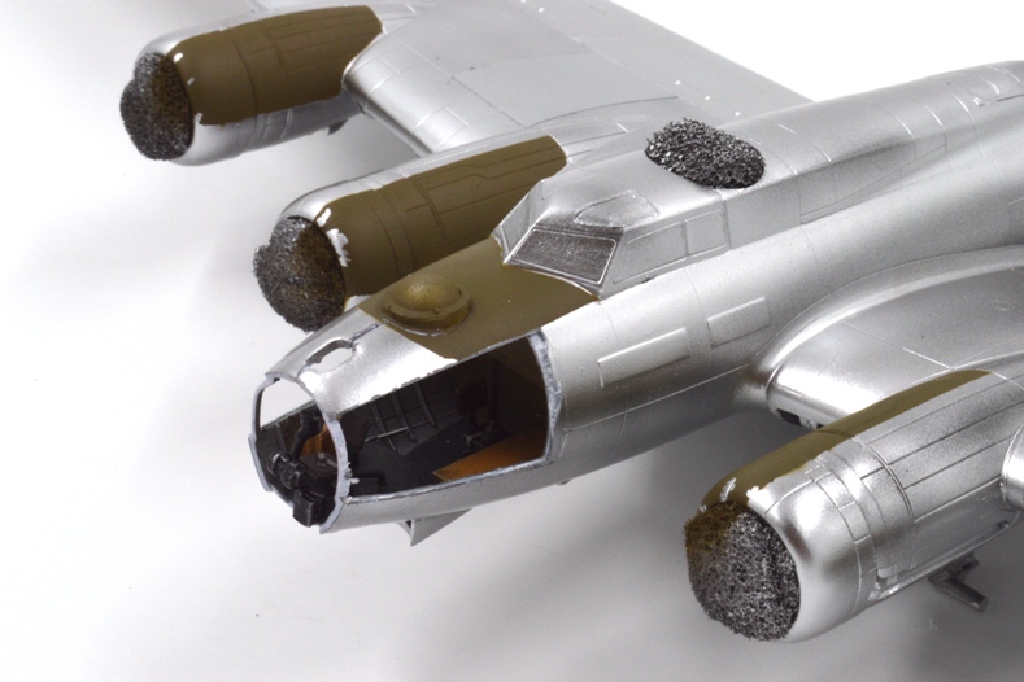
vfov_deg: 17.3
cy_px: 344
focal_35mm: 79
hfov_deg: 25.7
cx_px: 507
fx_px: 2247
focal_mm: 52
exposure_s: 1/30
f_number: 29
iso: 400
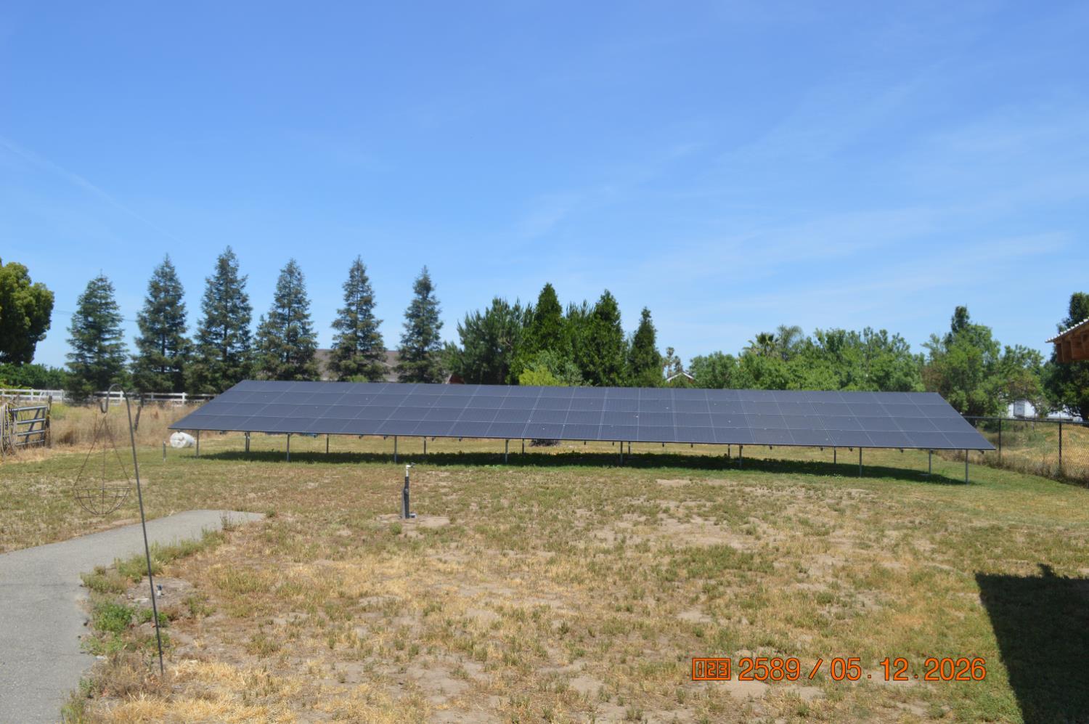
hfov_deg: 67.4
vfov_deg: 47.8
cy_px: 362
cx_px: 544
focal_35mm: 27
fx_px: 816
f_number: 8
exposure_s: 1/250
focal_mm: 18
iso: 100
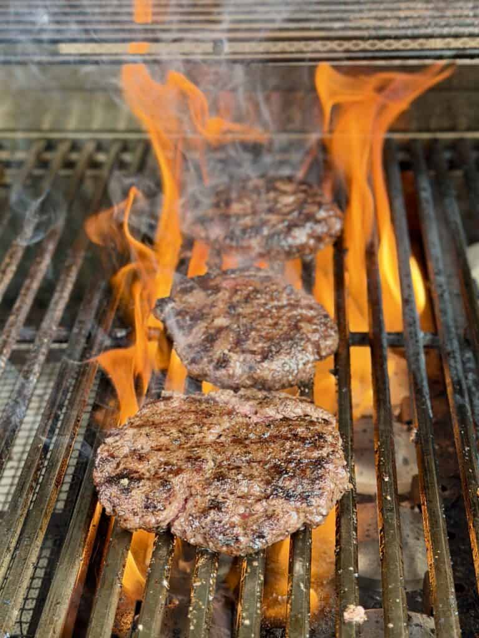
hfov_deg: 30.3
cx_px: 240
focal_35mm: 48
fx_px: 886
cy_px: 319
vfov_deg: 39.7
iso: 64
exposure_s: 1/210
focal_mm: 6.76
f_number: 1.78
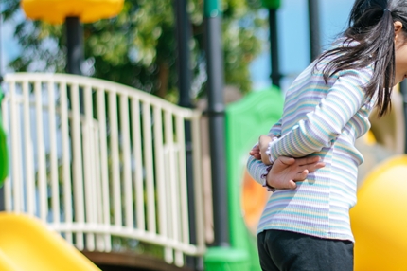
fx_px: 1683
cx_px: 385
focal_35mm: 149
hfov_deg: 13.6
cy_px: 197
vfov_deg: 9.2
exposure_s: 1/4000
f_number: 1.8
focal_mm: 50
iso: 100
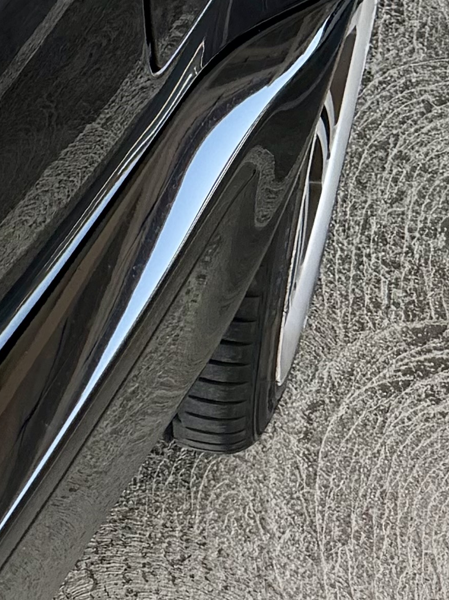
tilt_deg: -30.4
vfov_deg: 14.2
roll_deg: +1.4
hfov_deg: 11.3
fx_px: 2042
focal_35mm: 118
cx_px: -460
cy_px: -579
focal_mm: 6.76
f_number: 1.78
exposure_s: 1/671
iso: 100
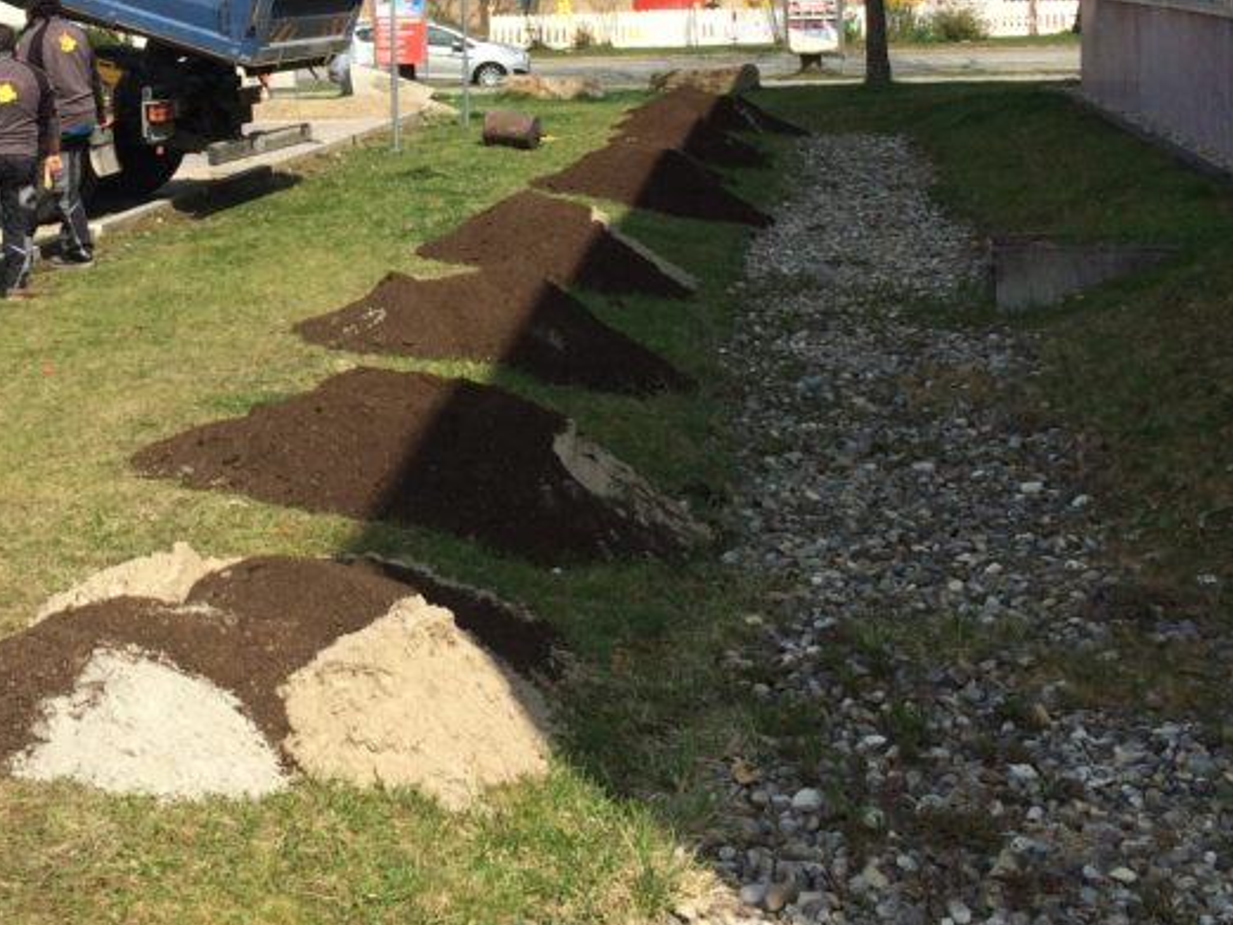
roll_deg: +1.2
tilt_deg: -2.6
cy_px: 73
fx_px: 2031
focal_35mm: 57
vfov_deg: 24.8
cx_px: 289
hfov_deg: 33.0
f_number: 2.2
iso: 32
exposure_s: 1/2160
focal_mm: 4.15
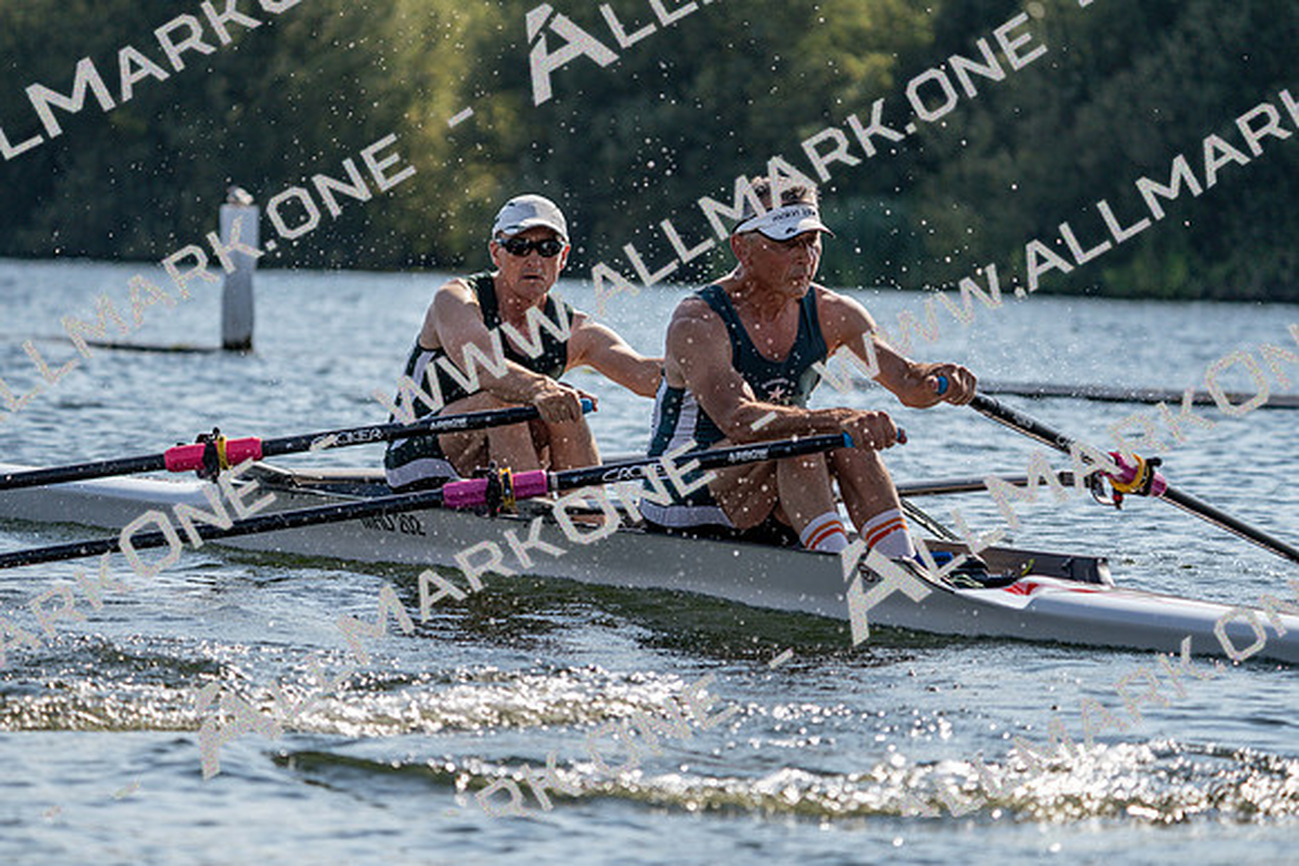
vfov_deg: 6.9
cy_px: 433
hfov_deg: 10.3
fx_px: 7218
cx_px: 650
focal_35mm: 200
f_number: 5.6
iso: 160
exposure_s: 1/1600
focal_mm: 200
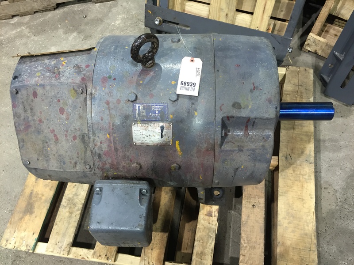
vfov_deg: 48.2
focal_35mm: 29
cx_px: 177
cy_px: 132
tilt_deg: -62.0
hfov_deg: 61.7
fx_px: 297
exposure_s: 1/30
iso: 80
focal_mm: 4.15
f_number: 2.2
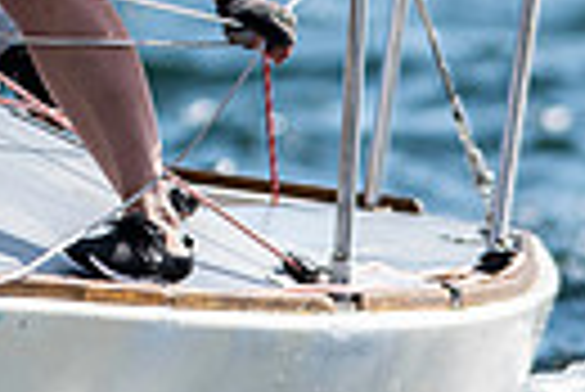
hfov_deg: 1.0
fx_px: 32715
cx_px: -86
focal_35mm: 2011
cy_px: -394
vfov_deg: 0.7
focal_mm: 300
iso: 200
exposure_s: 1/2500
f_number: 5
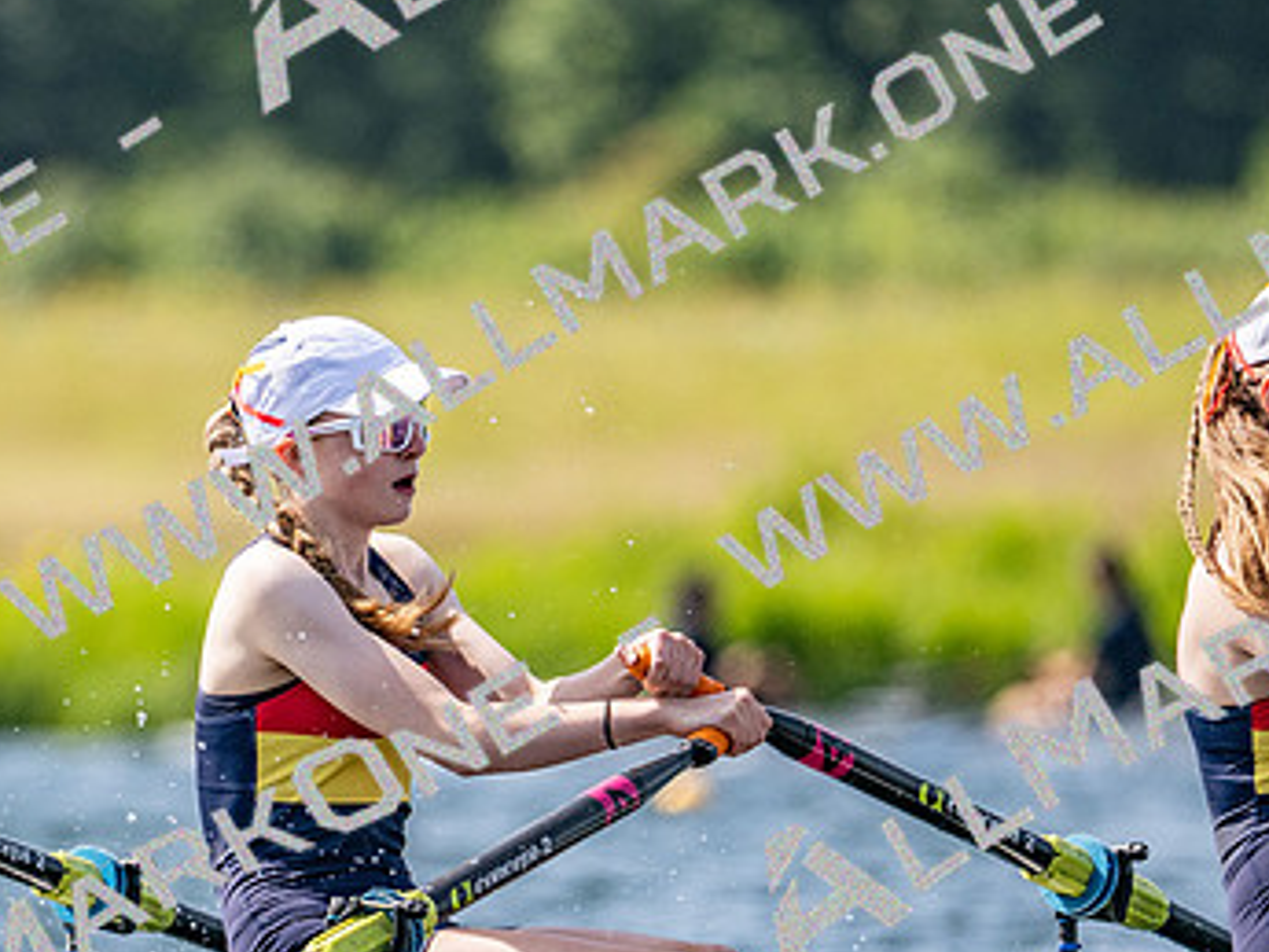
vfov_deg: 1.5
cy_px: 651
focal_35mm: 969
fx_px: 35535
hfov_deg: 2.0
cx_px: 449
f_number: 4.5
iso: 280
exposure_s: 1/2500
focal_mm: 400
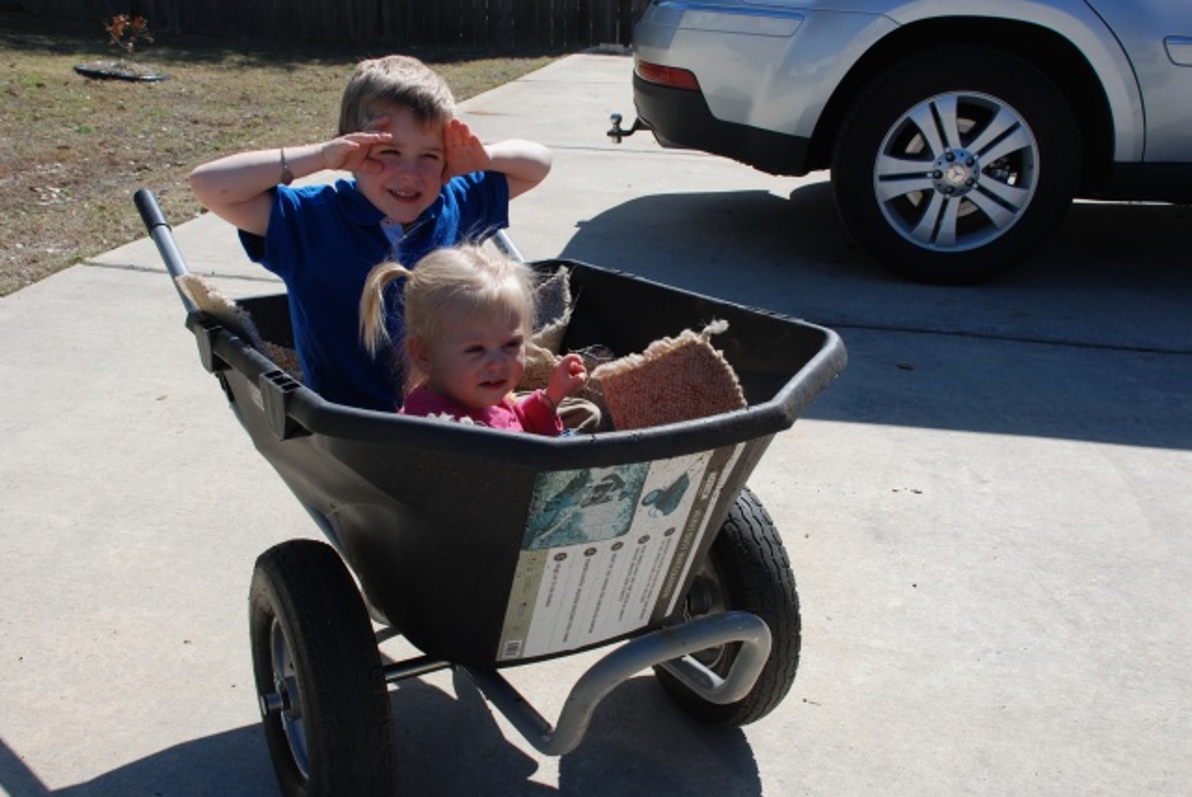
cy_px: 398
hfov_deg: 53.1
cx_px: 596
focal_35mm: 36
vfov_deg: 36.9
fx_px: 1193
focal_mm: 24
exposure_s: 1/200
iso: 100
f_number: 7.1
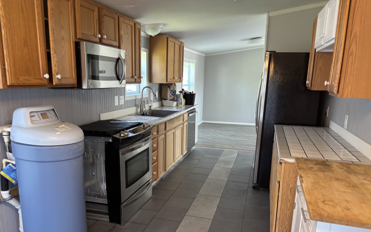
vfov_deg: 44.3
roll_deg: -0.3
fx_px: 283
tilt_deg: -11.2
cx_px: 183
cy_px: 139
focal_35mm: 28
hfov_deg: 66.5
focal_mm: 5.96
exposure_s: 1/60
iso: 100
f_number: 1.6
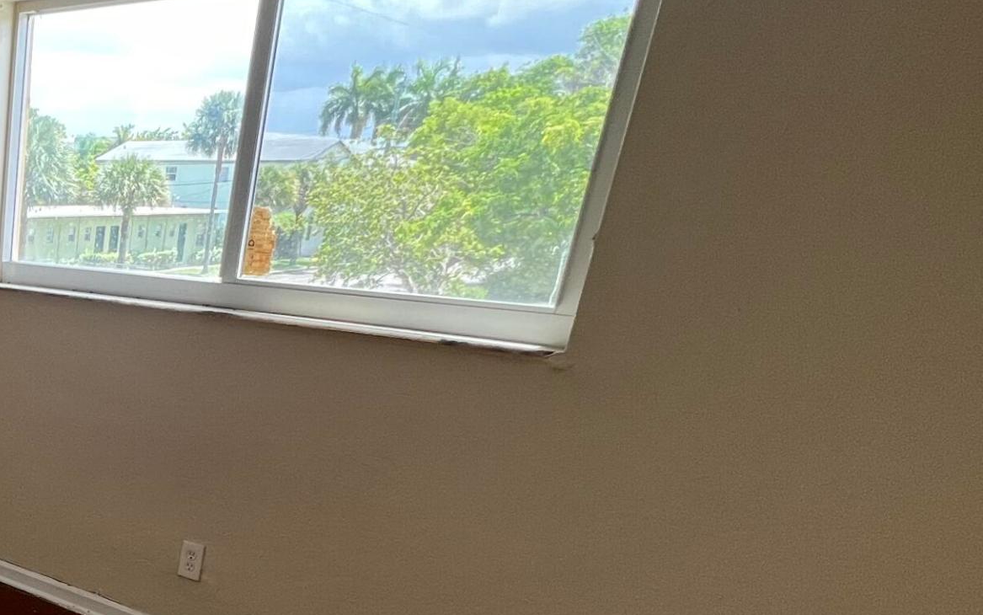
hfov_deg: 41.9
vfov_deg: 35.4
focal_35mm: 34
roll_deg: -1.2
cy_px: 538
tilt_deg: -20.8
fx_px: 911
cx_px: -149
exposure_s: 1/99
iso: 80
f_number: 1.8
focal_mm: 1.57
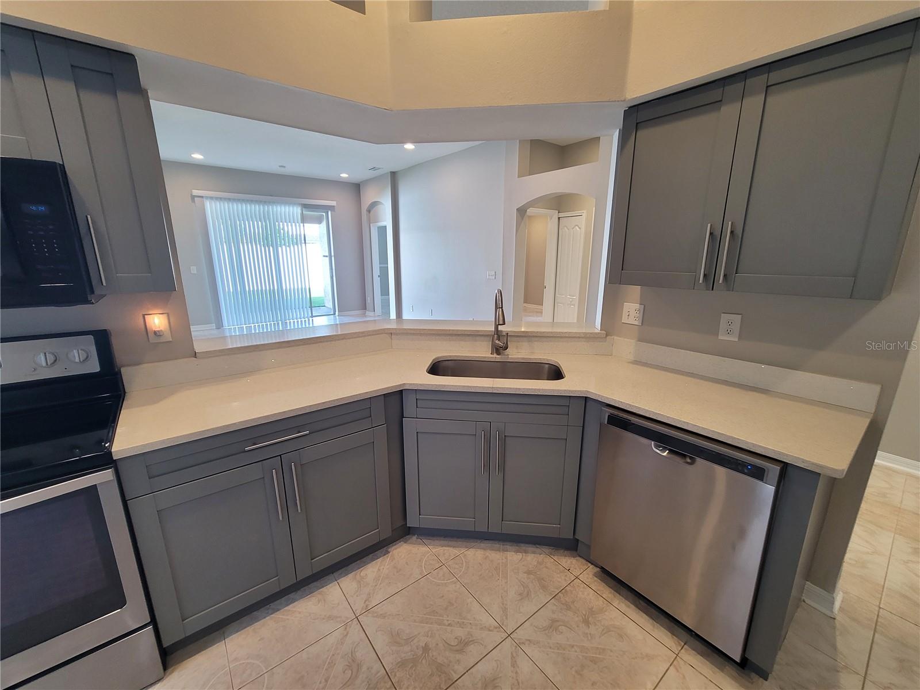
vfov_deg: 89.9
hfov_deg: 106.2
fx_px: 346
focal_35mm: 13
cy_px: 345
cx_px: 460
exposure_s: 1/60
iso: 160
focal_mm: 2.2
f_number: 2.2
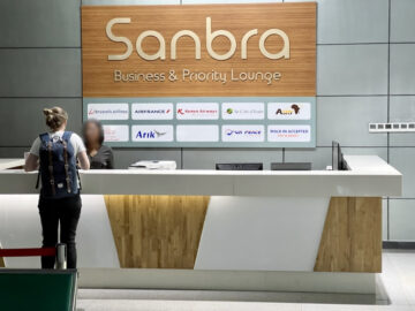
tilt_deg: -4.0
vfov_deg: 19.1
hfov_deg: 25.3
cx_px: 208
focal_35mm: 77
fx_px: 923
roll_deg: -0.2
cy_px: 156
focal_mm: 9
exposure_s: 1/33
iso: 800
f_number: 2.8
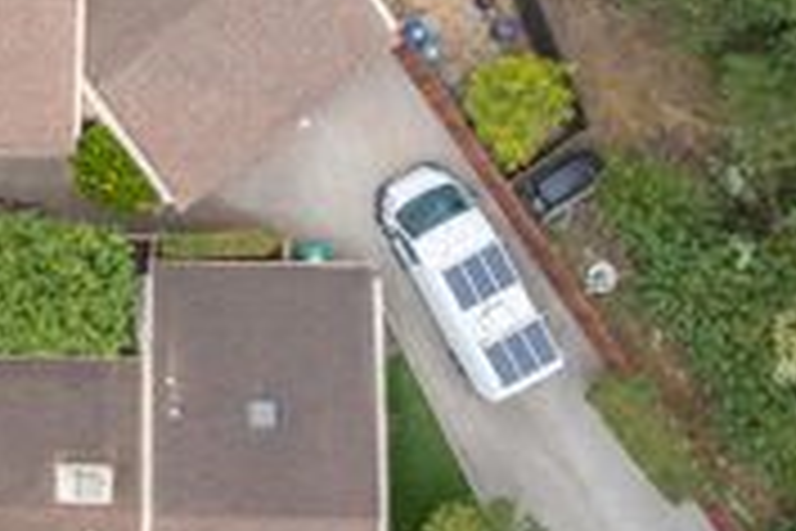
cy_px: 299
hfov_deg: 24.2
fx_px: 1747
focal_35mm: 79
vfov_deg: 17.3
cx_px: -54
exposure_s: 1/400
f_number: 5.6
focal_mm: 10.26
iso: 100
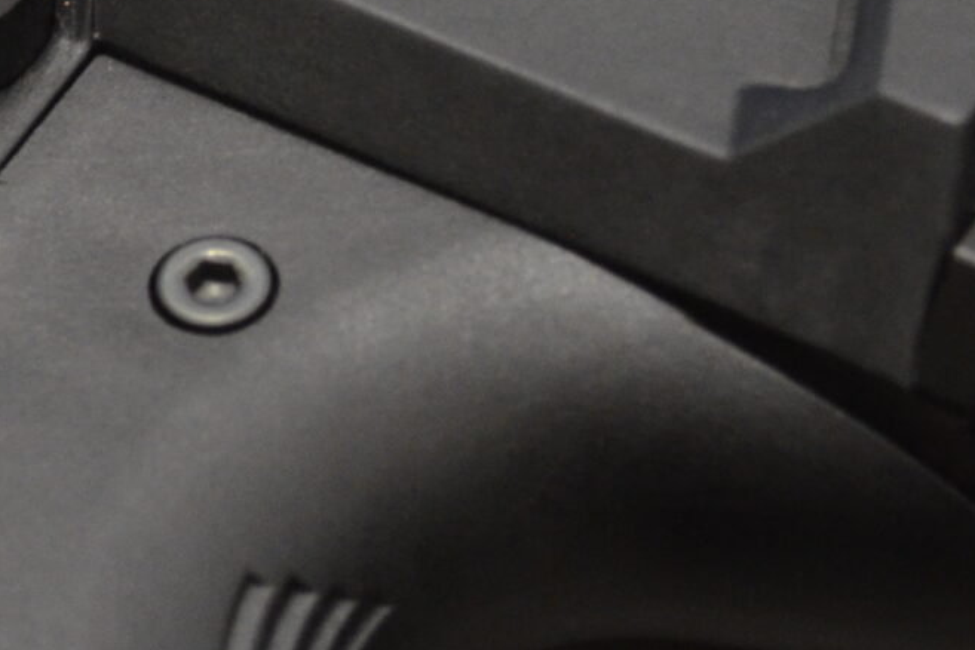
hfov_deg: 8.2
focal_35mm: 245
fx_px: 6635
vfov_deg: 5.6
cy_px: -177
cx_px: -432
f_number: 5.3
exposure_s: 1/15
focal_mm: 42
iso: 1600
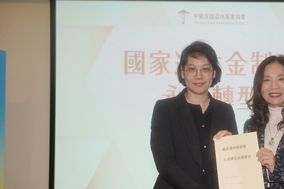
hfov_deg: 34.1
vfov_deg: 23.7
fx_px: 450
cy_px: 126
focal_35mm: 57
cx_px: 223
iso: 640
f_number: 4
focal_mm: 32
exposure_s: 1/250
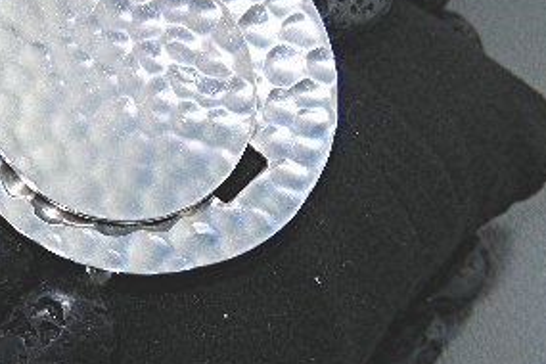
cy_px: 247
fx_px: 1062
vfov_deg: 19.4
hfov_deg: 28.3
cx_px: 115
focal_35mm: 70
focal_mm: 5.4
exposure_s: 1/30
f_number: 7
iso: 210
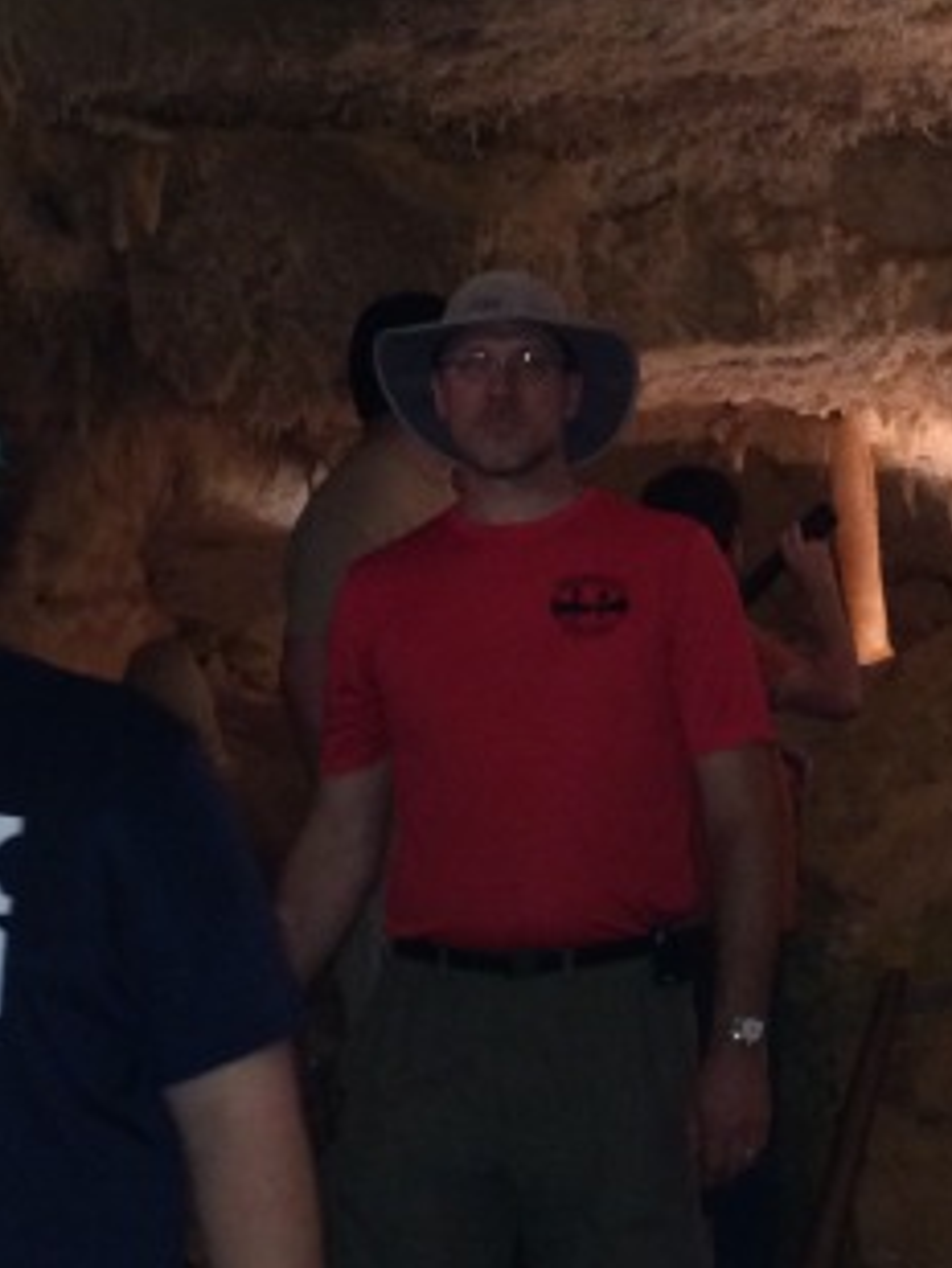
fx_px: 2931
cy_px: 531
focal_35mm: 80
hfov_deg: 18.3
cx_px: 780
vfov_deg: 24.4
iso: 200
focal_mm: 4.15
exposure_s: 1/16
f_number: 2.2
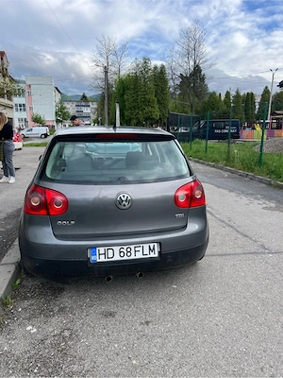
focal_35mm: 26
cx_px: 142
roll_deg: +0.9
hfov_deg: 53.1
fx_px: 283
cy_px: 189
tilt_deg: -9.9
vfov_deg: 67.3
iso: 50
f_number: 1.5
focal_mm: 5.7
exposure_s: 1/880
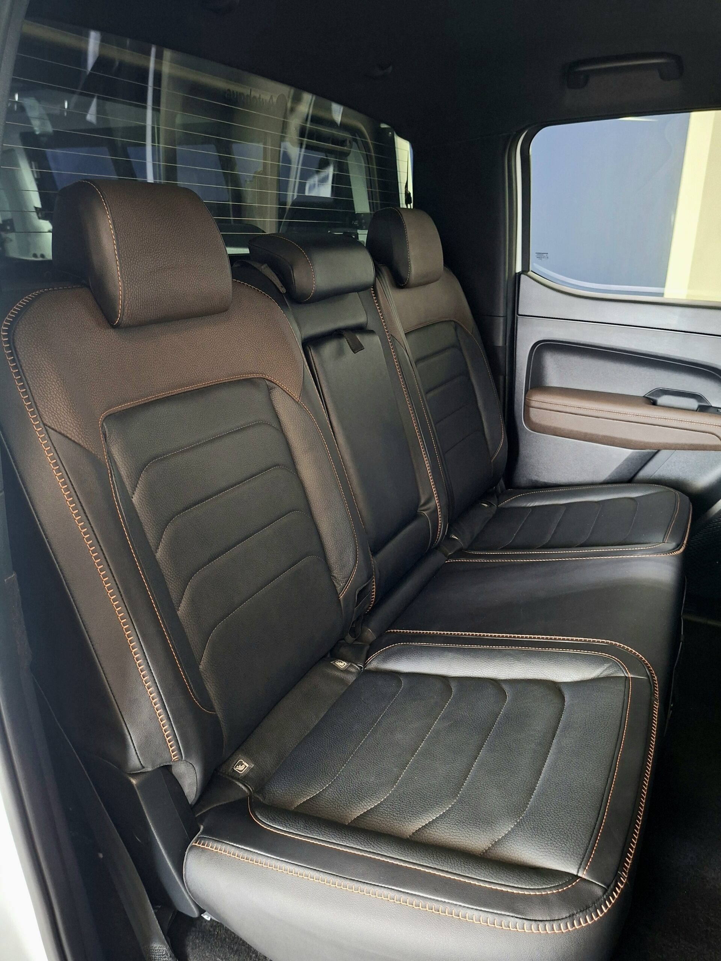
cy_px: 480
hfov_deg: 58.9
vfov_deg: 73.9
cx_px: 360
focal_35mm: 23
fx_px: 639
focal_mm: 5.54
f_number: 1.8
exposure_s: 1/25
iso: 320
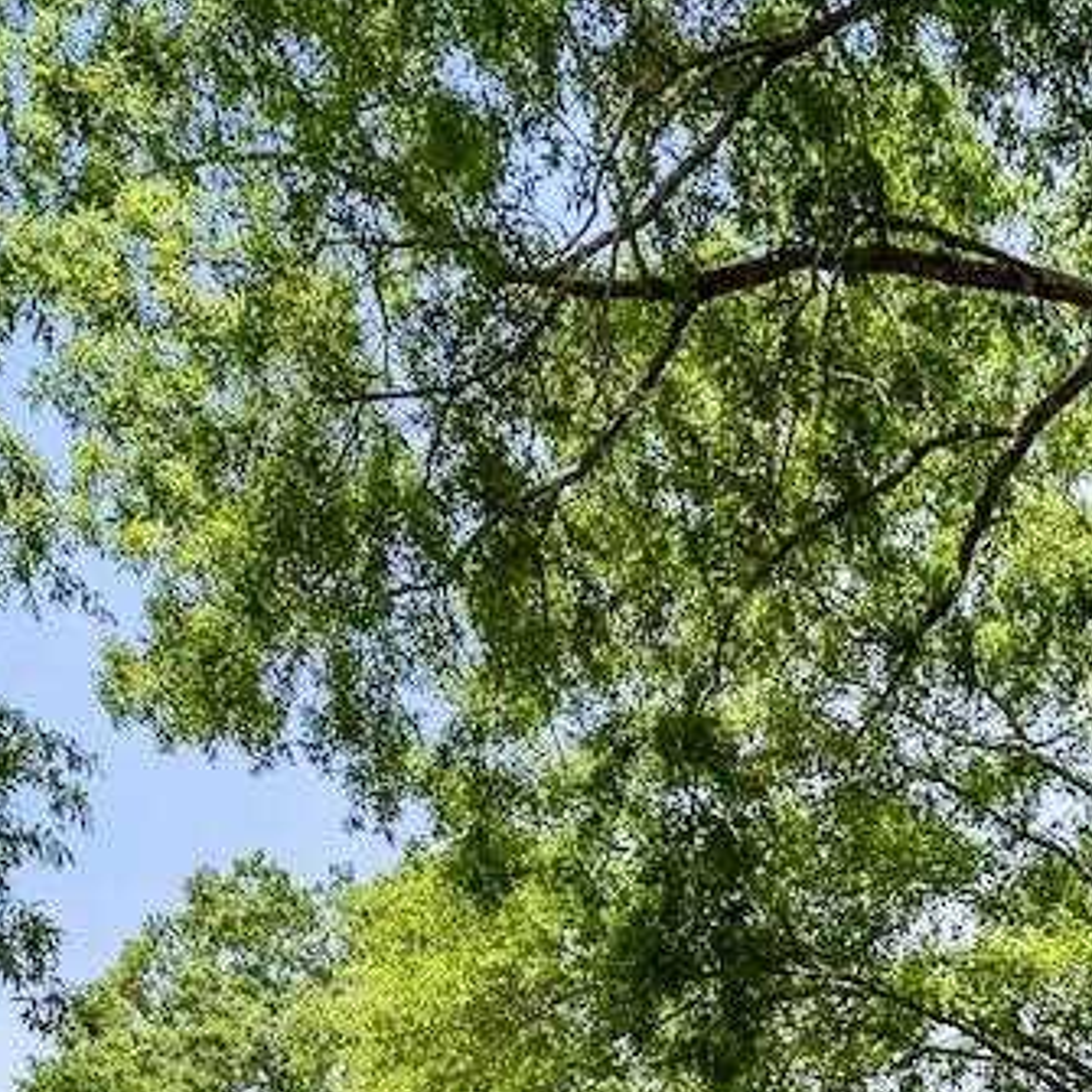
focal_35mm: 71
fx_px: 2534
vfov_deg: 17.6
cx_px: 1157
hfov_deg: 23.1
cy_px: 2160
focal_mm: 14
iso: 100
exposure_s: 1/200
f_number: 6.3
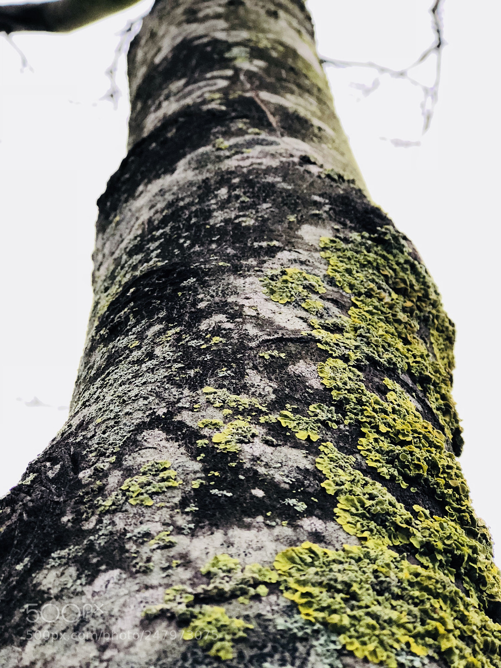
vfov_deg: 33.8
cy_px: 334
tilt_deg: +59.6
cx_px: 250
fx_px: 1100
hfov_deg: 25.7
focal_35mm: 57
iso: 125
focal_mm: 6.6
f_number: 2.8
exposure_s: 1/50
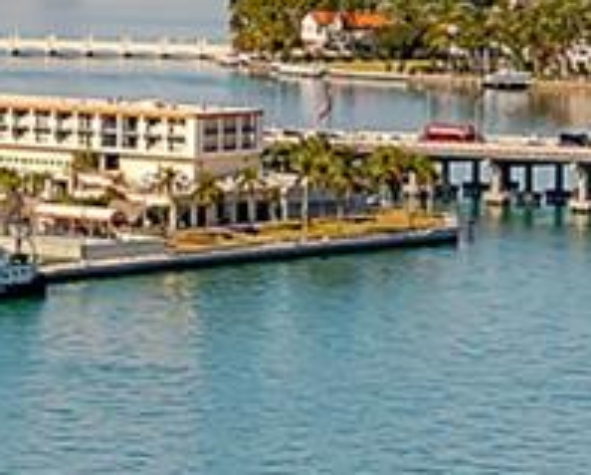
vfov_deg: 5.8
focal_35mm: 265
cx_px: -266
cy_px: -200
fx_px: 4642
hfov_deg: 7.2
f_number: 8
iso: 100
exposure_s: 1/250
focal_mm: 35
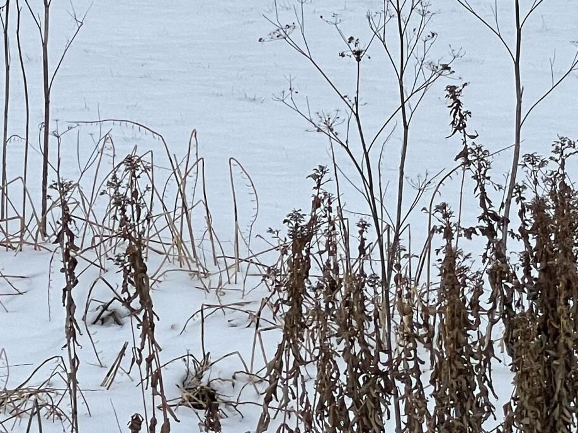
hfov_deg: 11.2
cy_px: -238
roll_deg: -0.1
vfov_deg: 8.5
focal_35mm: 170
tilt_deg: +2.2
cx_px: -288
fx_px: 2838
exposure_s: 1/959
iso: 25
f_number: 2
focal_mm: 6
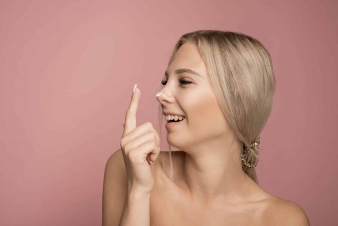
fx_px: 470
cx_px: 169
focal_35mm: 50
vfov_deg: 27.0
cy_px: 113
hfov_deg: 39.6
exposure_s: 1/160
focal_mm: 50
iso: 125
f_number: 9
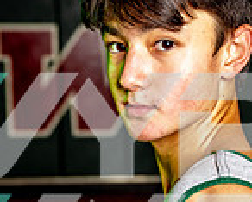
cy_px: 249
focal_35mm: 142
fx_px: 1060
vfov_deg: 10.7
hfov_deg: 13.5
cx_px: 162
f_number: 4.5
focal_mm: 49
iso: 200
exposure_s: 1/250
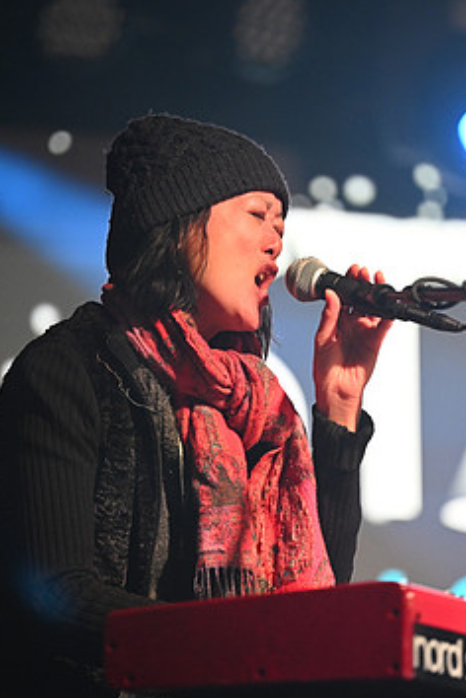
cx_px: 274
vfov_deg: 6.3
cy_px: 364
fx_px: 6368
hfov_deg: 4.2
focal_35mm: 328
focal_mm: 200
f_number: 2.8
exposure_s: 1/320
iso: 2500
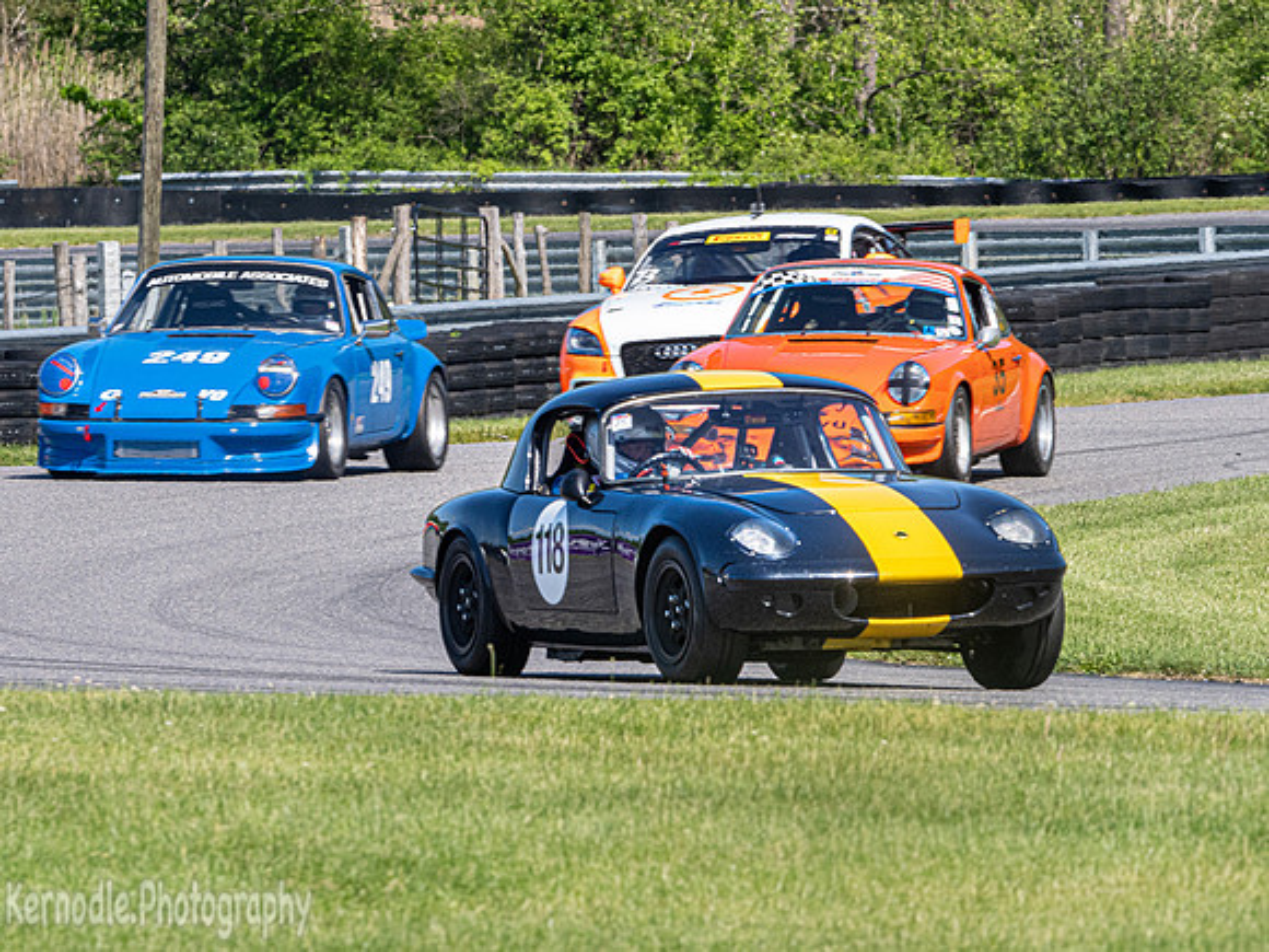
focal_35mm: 635
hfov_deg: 3.1
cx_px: 599
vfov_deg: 2.3
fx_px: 23263
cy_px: 449
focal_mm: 300
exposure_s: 1/640
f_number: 10
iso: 400
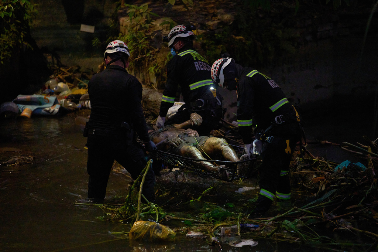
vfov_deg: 6.9
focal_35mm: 200
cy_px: 126
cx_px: 189
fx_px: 2099
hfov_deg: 10.3
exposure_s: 1/250
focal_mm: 200
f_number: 2.8
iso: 10000
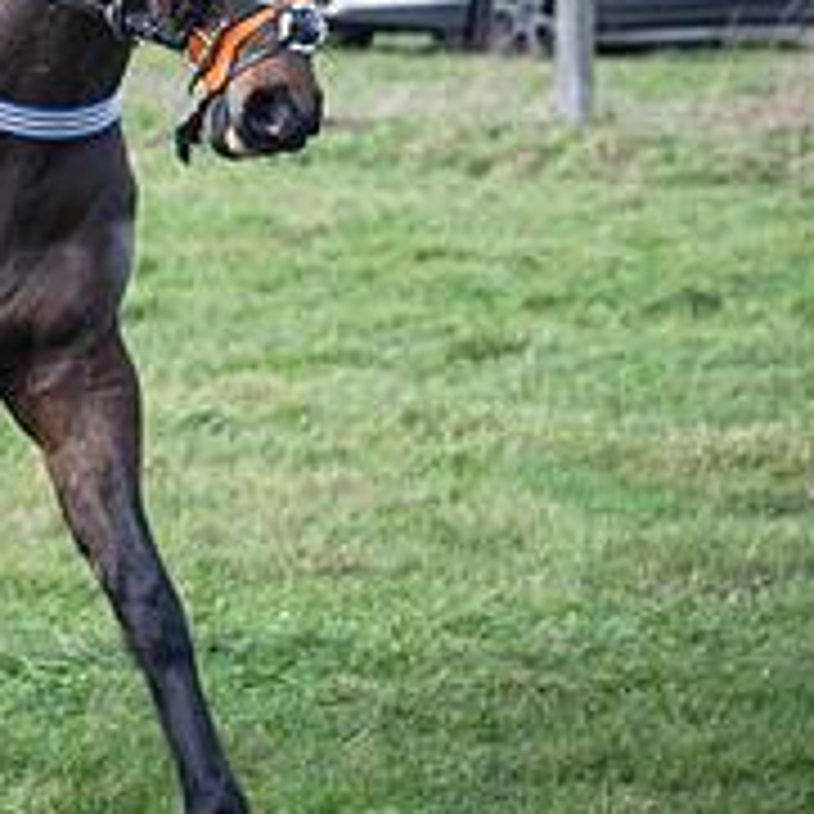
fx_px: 8221
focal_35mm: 309
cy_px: 4
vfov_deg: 5.7
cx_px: 290
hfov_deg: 5.7
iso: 400
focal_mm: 70
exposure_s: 1/800
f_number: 4
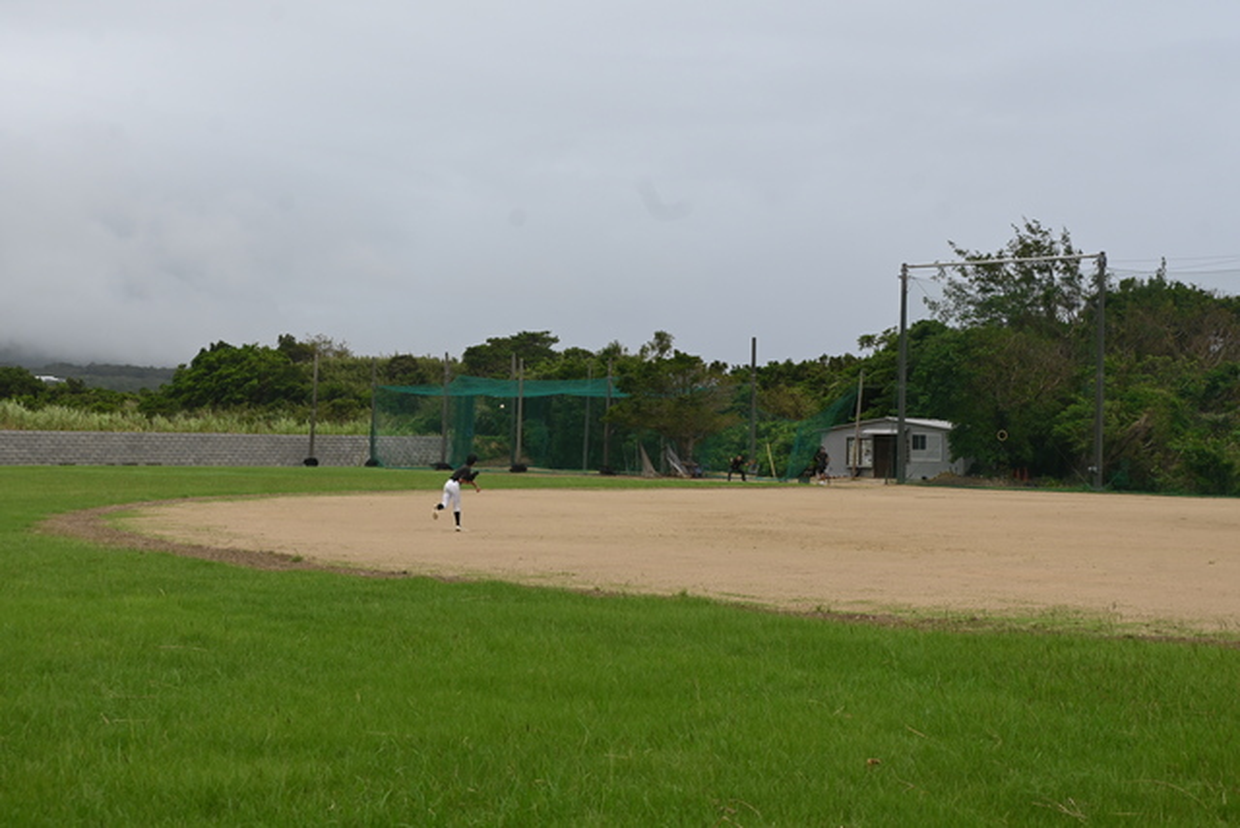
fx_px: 1757
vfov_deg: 26.5
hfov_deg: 38.9
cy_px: 414
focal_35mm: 51
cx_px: 620
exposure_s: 1/500
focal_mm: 34
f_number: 8
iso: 100
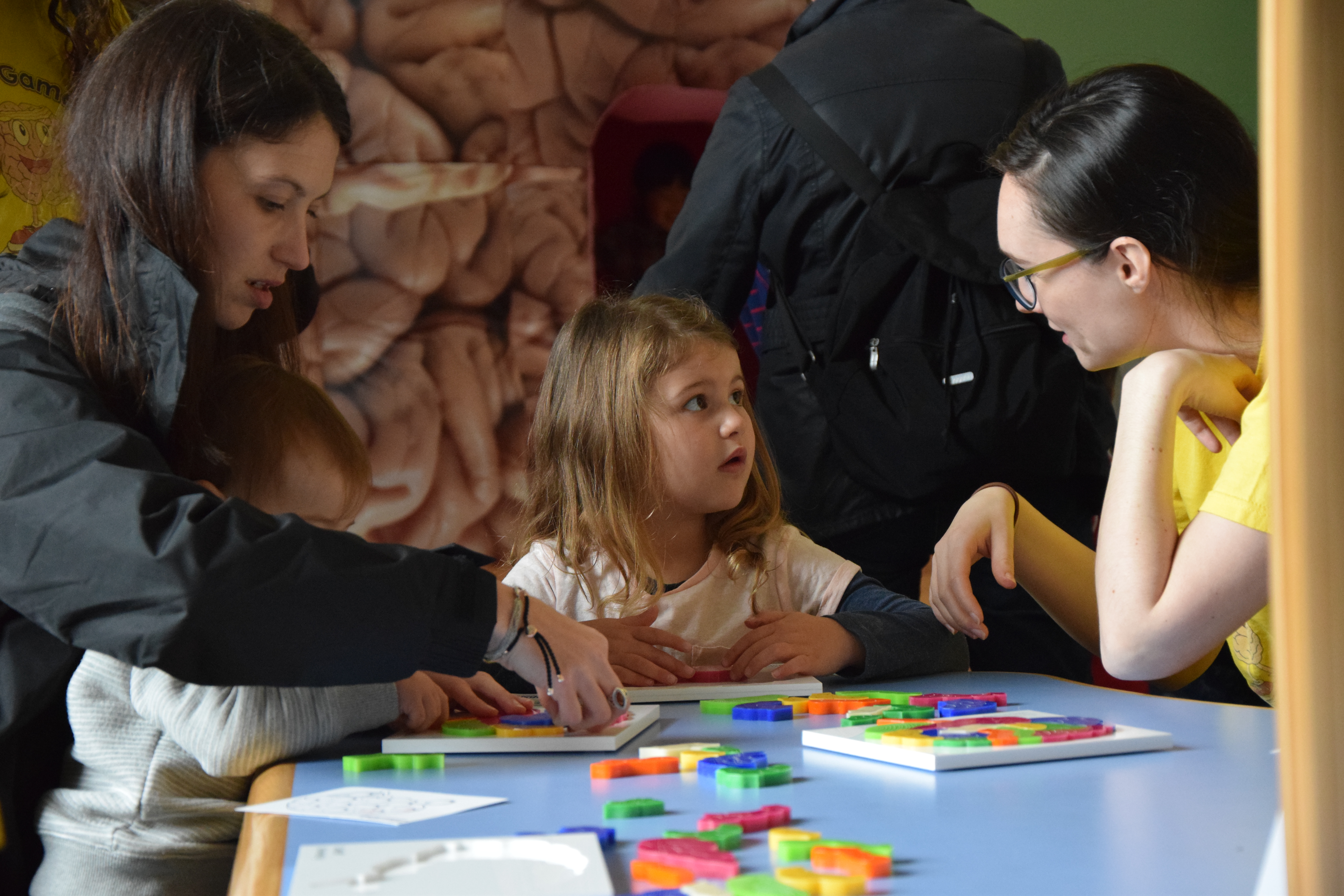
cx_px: 672
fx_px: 3472
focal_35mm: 93
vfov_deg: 14.7
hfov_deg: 21.9
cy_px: 448
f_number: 5.3
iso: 3200
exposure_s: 1/400
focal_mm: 62
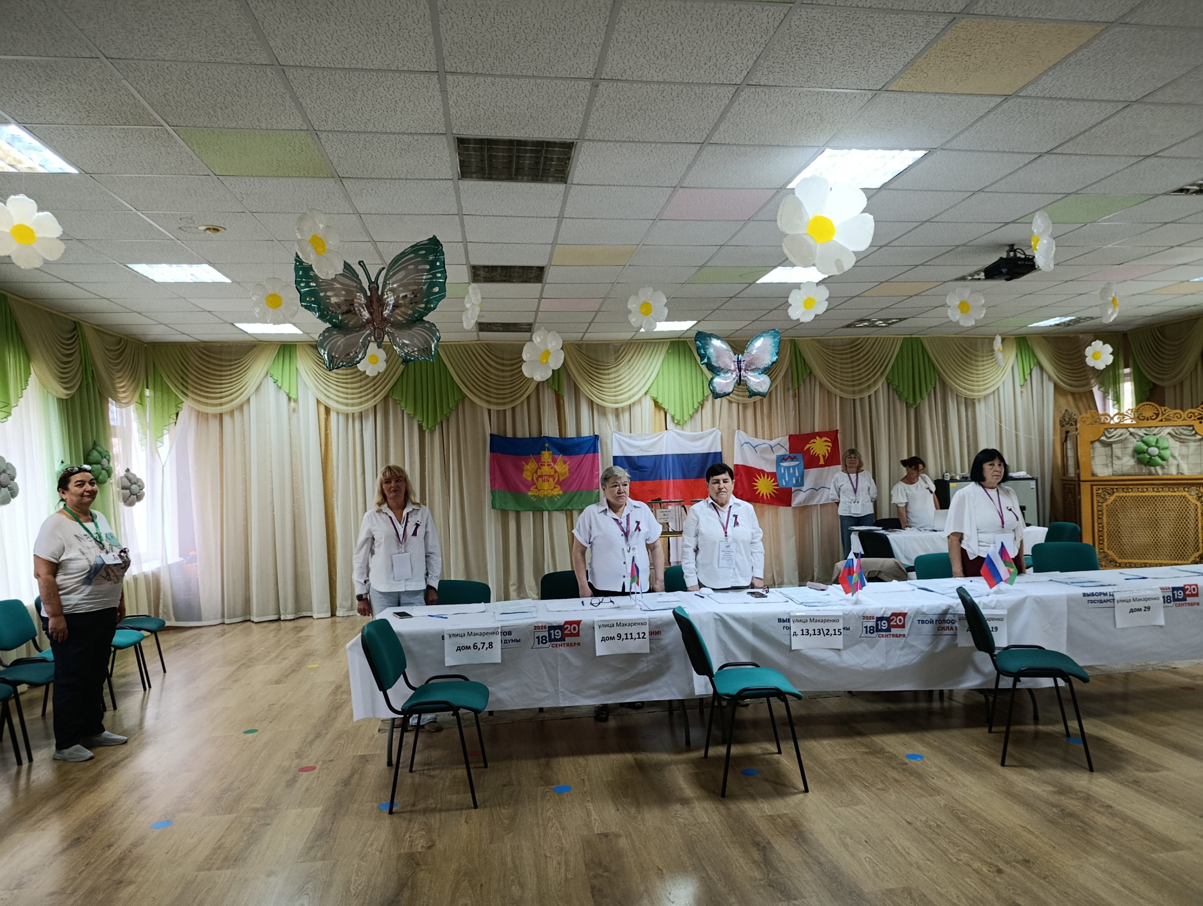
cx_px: 602
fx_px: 800
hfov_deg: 73.8
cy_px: 453
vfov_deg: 59.0
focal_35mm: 23
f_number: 1.65
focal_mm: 6.11
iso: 1114
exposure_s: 1/100
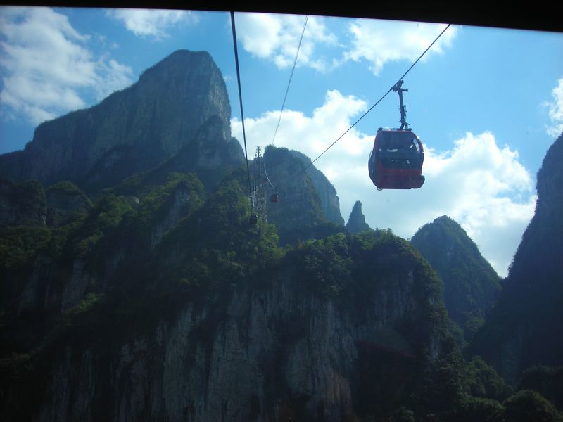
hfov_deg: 49.0
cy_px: 211
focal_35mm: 38
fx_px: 618
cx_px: 282
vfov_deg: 37.7
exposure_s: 1/395
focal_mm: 6.3
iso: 50
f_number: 3.2
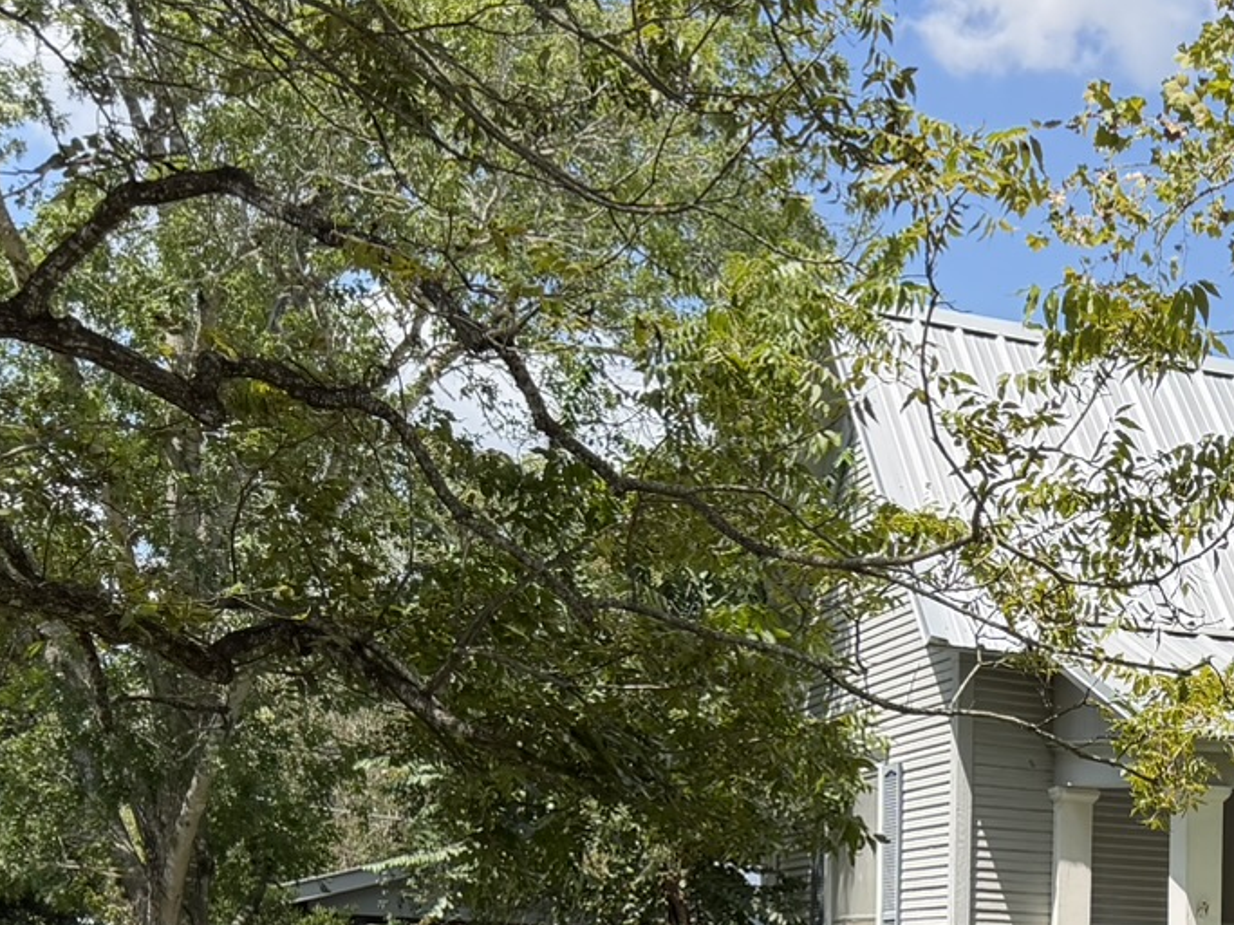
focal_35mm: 72
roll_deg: -2.0
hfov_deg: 25.7
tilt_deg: -5.3
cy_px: 1210
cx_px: 1229
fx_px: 2566
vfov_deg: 18.9
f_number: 1.78
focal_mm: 6.76
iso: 100
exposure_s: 1/2169
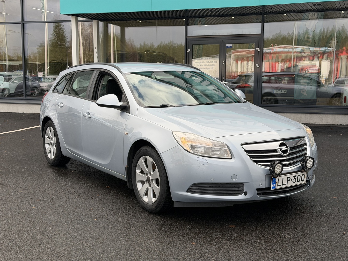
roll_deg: +0.1
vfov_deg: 30.3
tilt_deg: -5.6
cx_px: 174
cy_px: 130
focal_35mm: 48
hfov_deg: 39.7
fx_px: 483
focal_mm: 6.76
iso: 64
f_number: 1.78
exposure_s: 1/762
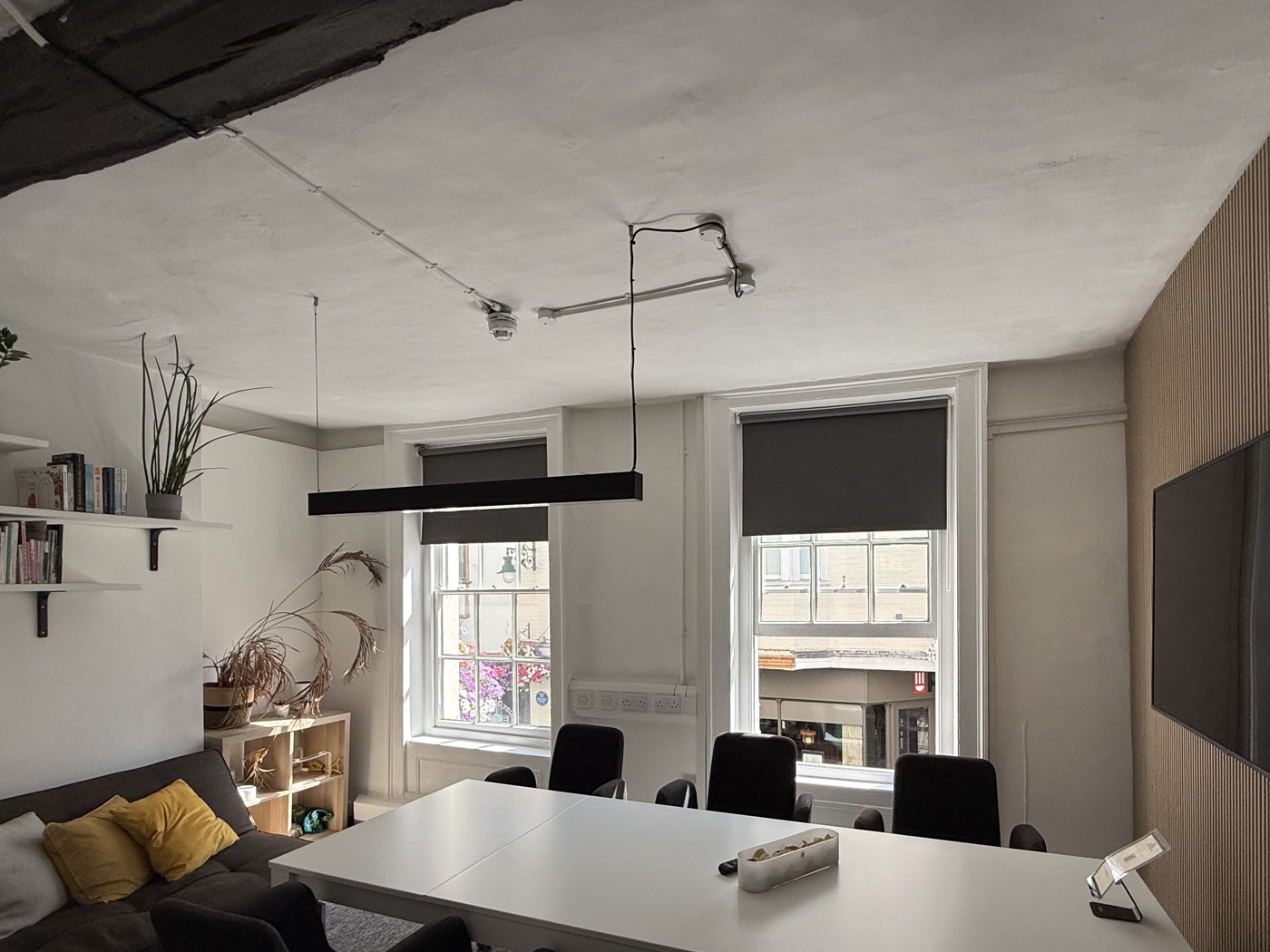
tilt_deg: -0.8
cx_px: 683
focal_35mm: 18
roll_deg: +0.6
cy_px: 597
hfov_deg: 87.6
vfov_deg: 70.4
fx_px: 660
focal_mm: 2.22
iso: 64
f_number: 2.2
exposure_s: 1/486
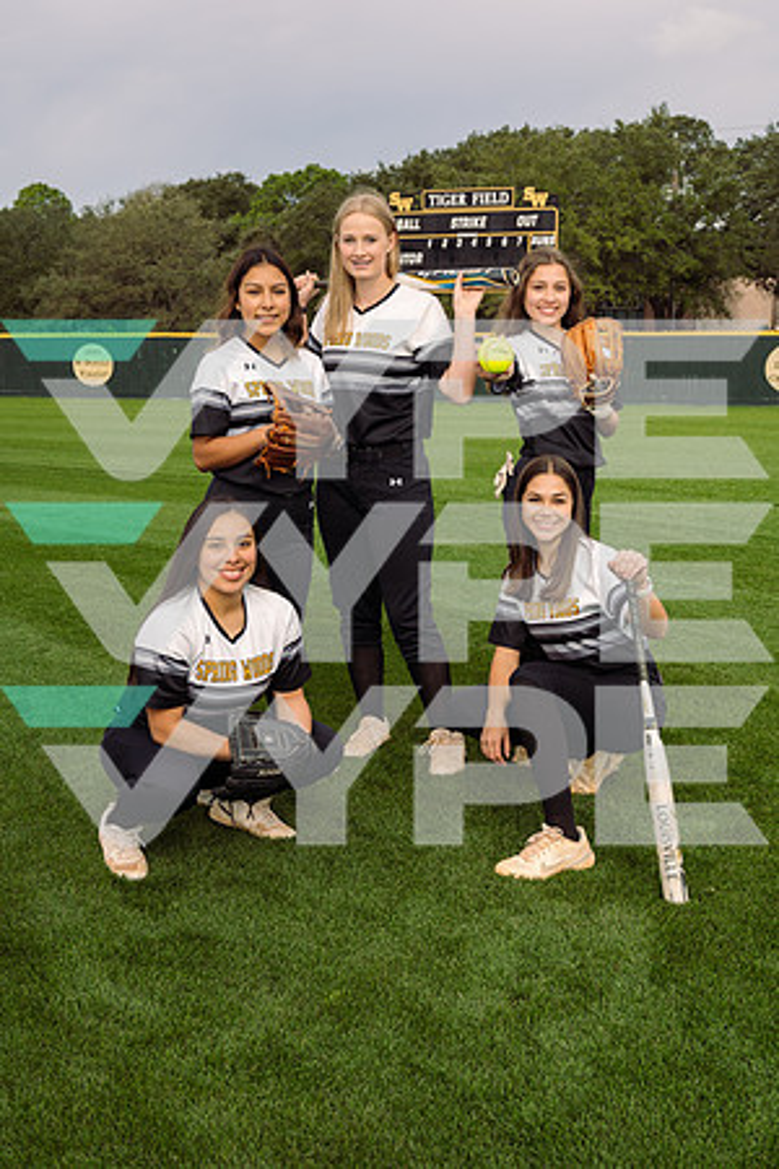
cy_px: 584
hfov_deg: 32.6
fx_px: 1331
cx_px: 390
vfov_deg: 47.4
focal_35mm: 41
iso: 80
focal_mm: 41
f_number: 8
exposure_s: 1/200
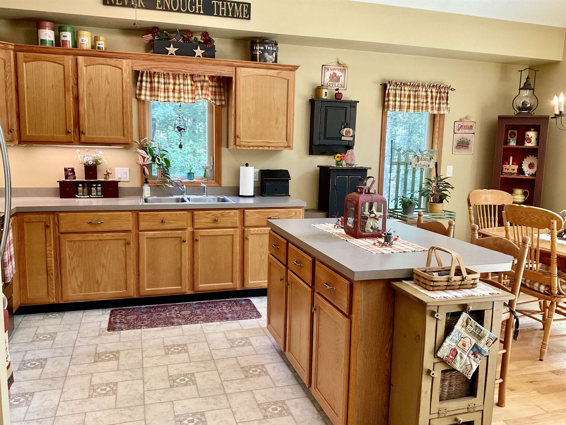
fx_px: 474
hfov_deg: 61.7
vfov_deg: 48.2
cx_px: 283
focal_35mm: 29
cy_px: 212
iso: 125
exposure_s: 1/60
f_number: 1.8
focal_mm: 3
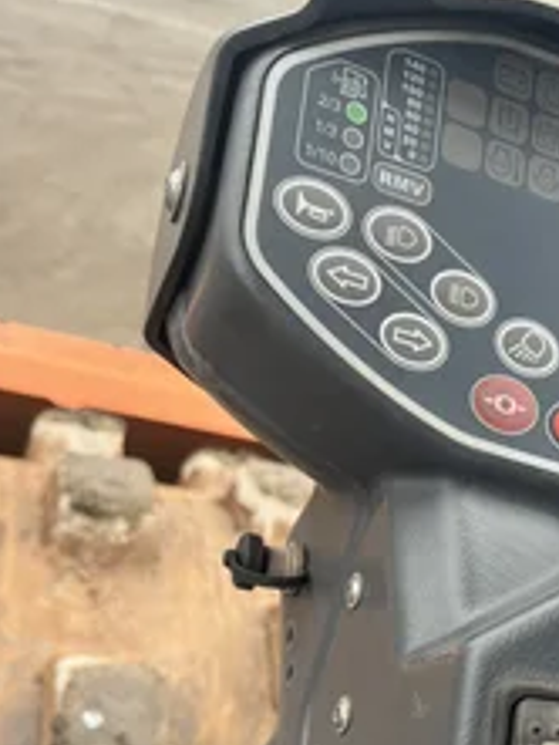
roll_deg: -27.7
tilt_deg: -32.6
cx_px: 441
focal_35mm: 47
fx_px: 1011
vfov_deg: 39.4
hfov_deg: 30.2
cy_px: 556
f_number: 1.6
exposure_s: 1/642
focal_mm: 5.1
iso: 50
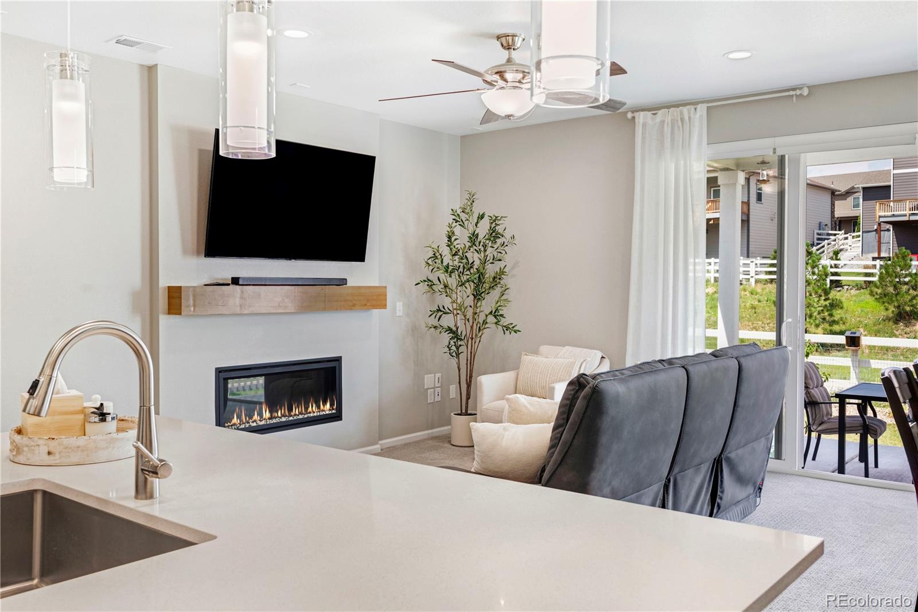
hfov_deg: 61.9
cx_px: 459
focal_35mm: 30
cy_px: 306
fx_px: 765
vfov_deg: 43.6
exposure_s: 1/1.67
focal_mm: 30
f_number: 8
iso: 100
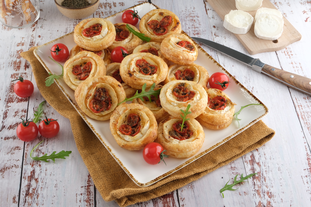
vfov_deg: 24.2
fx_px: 484
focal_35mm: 56
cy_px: 104
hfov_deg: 35.6
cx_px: 156
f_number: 11
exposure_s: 1/30
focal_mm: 37.6
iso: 200
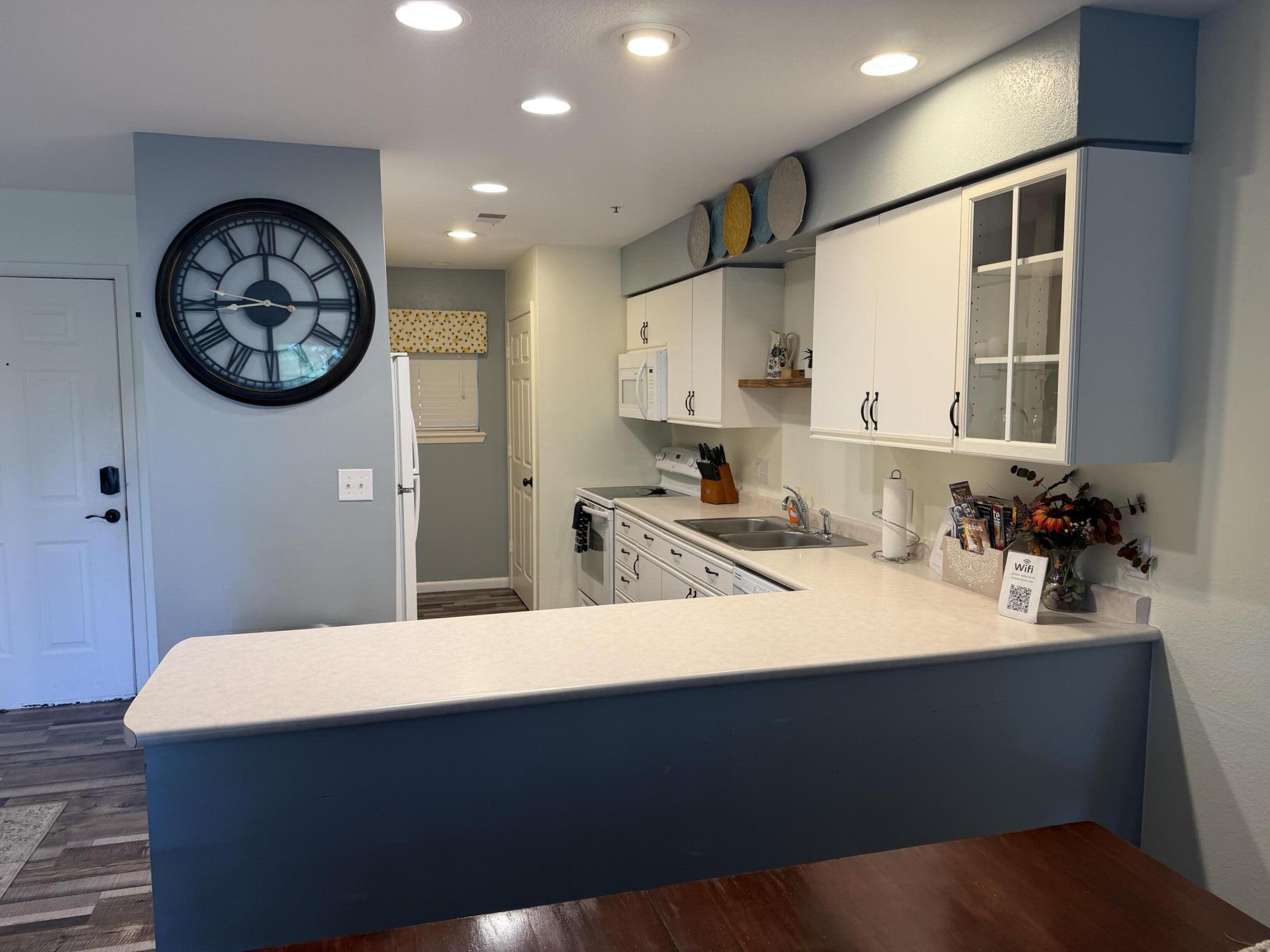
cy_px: 476
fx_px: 881
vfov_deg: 56.8
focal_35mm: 24
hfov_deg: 71.6
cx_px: 635
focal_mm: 6.76
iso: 100
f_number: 1.78
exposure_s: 1/60
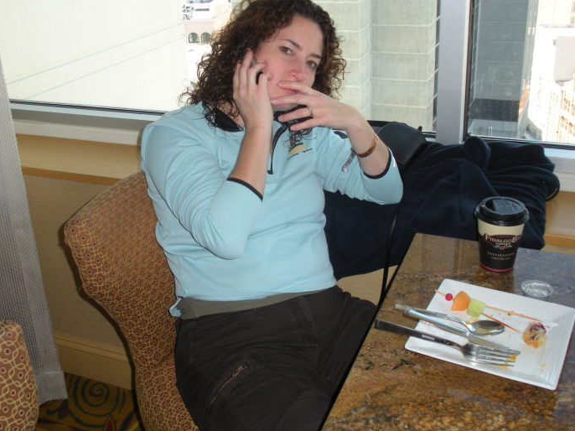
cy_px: 184
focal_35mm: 42
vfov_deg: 34.3
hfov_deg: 44.8
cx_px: 284
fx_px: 697
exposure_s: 1/72.4
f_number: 3.5
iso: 88
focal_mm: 6.3
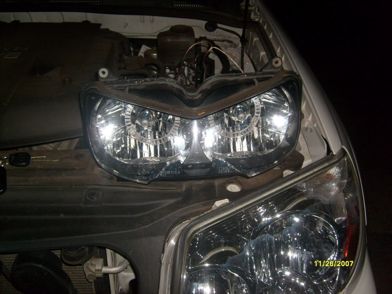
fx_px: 396
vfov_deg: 40.7
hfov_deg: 52.6
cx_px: 196
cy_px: 147
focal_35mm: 35
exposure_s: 1/45
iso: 100
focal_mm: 5.8
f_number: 2.8
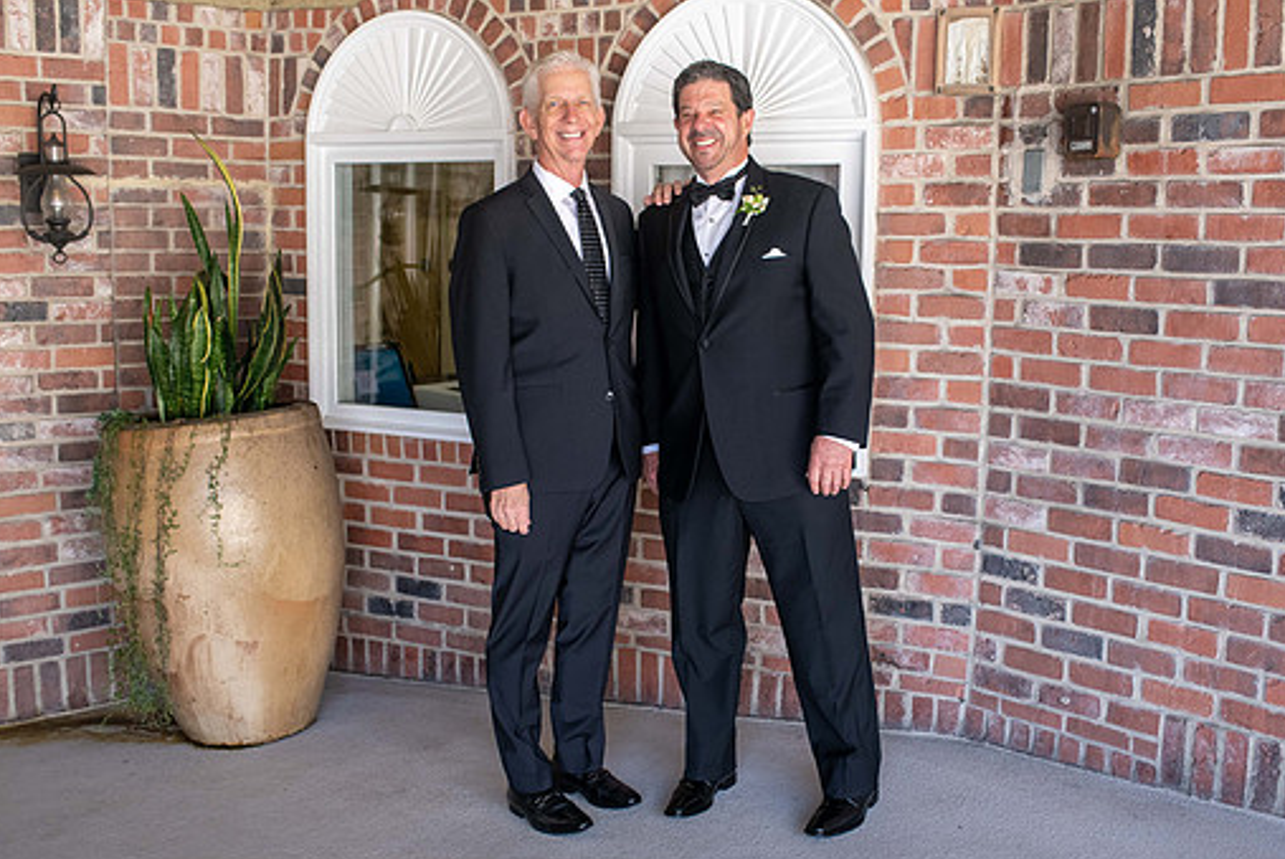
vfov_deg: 33.5
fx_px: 1429
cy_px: 442
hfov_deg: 48.4
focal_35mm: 40
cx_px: 674
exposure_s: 1/320
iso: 800
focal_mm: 35
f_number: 3.5
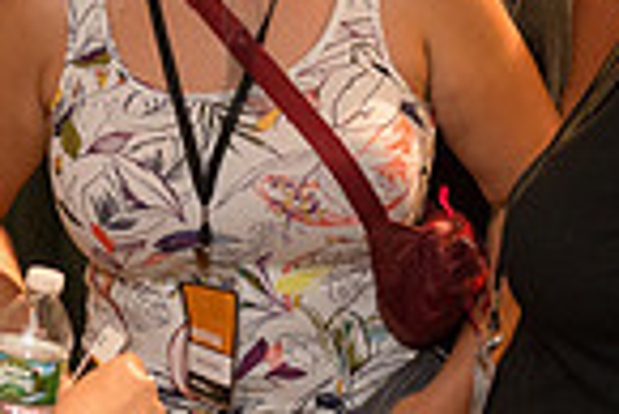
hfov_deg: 14.2
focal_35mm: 144
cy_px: 45
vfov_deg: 9.5
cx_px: 239
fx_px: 2478
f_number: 4
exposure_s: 1/500
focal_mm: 36
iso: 2500
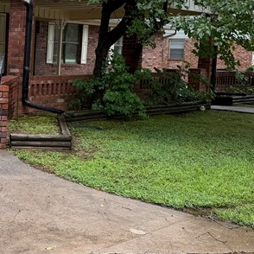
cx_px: -59
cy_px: 117
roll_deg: -1.8
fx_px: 614
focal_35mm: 74
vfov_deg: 23.4
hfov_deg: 21.5
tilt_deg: -5.3
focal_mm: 6.76
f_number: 1.78
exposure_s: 1/665
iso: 100
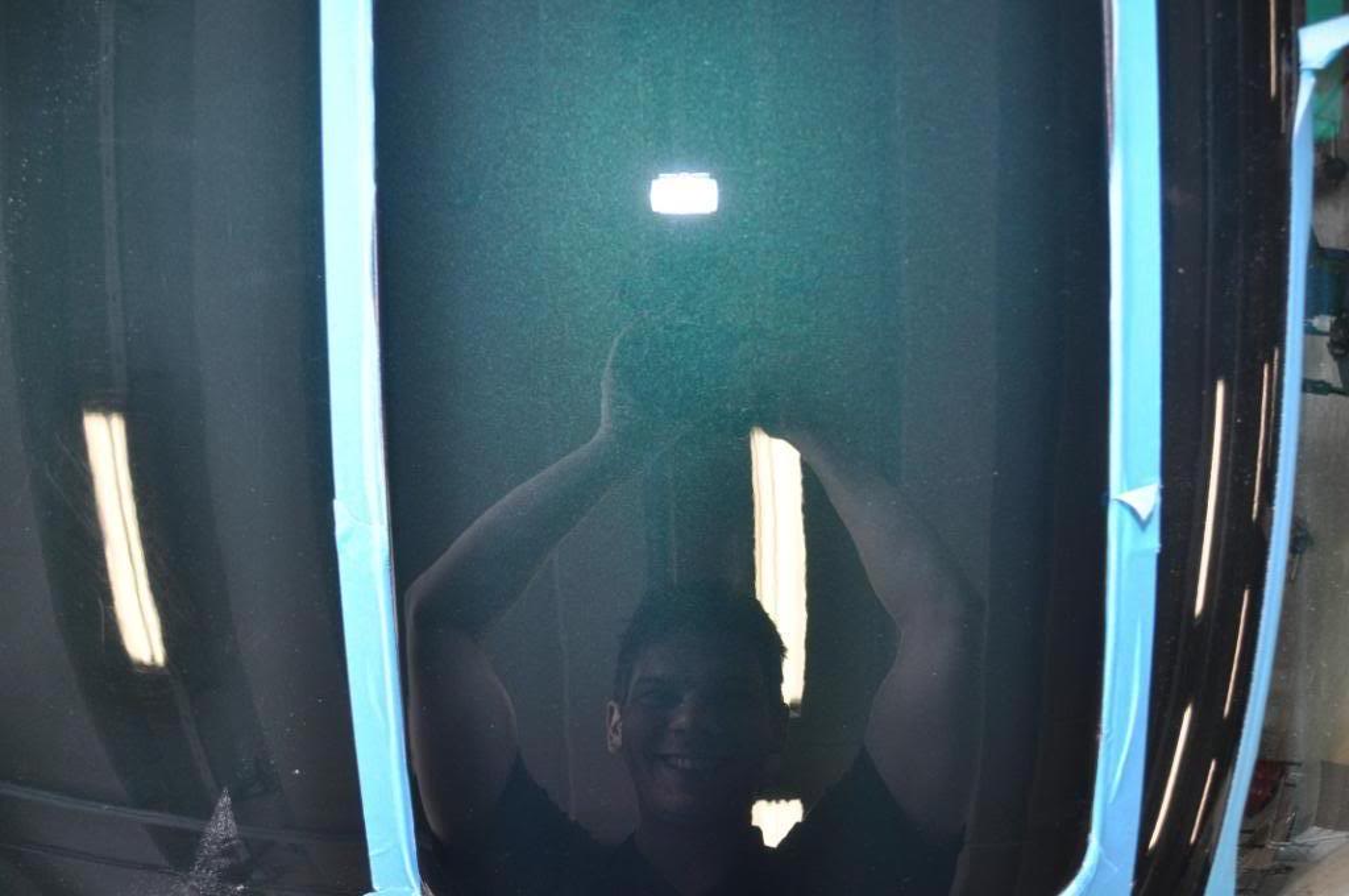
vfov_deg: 47.8
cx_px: 674
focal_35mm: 27
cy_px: 448
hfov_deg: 67.4
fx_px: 1010
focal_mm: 18
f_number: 5
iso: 500
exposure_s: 1/60
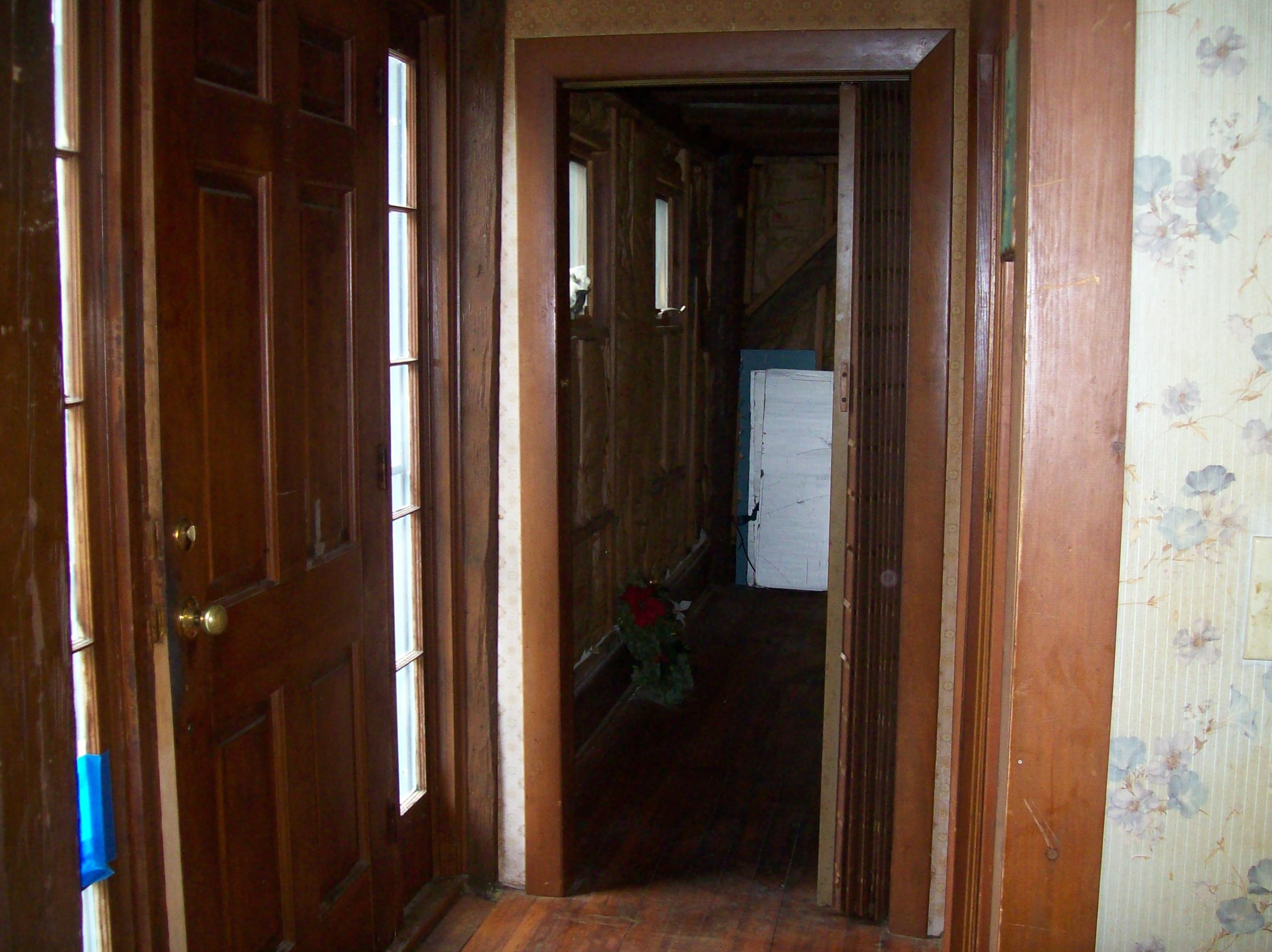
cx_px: 620
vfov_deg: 37.7
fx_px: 1396
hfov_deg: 49.0
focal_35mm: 38
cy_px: 451
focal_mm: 6
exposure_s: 1/64
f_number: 2.7
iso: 200
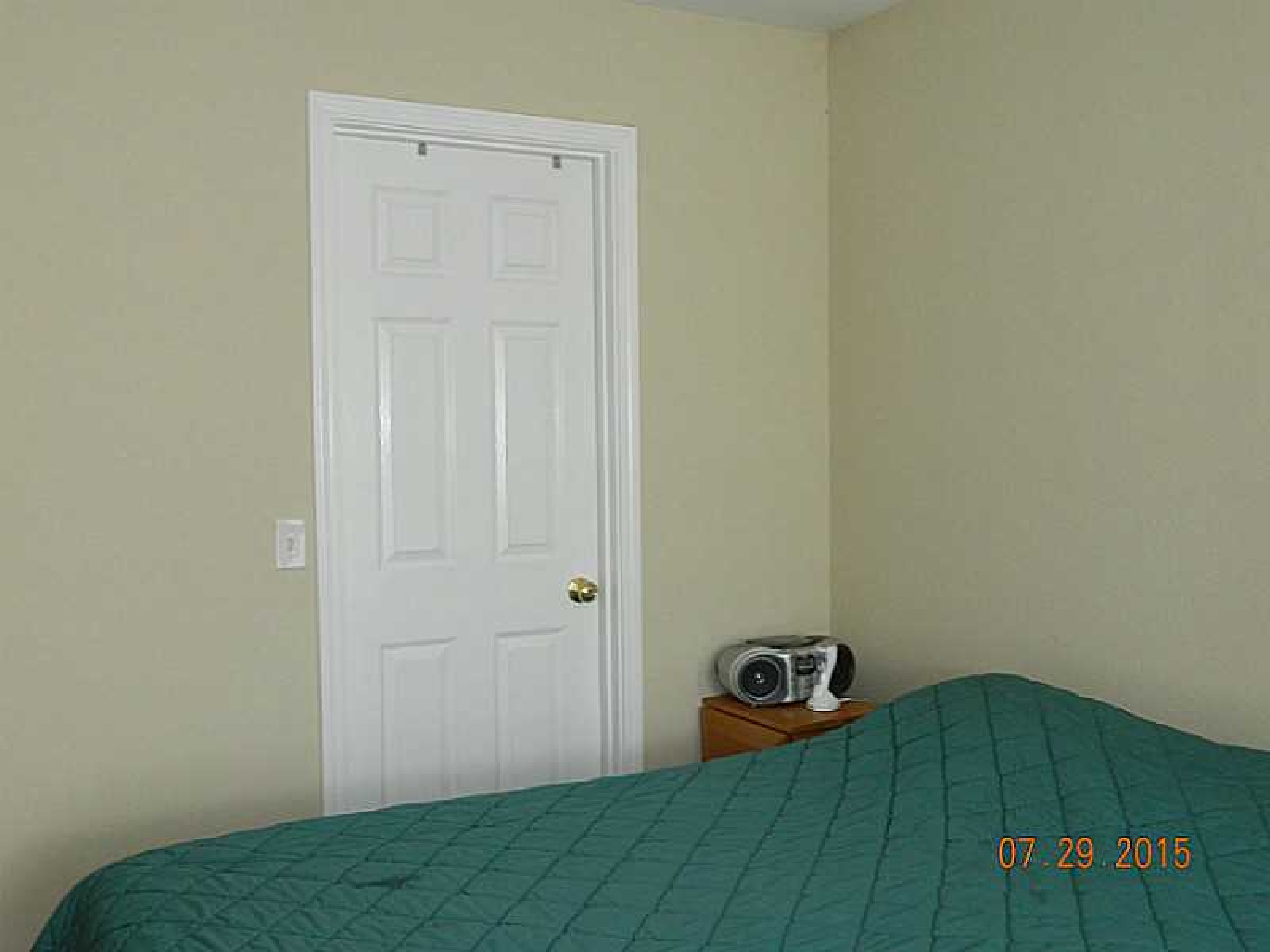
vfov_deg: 40.7
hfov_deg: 52.6
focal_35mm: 35
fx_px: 1284
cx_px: 635
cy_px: 476
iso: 200
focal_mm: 6.2
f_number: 3.3
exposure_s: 1/30
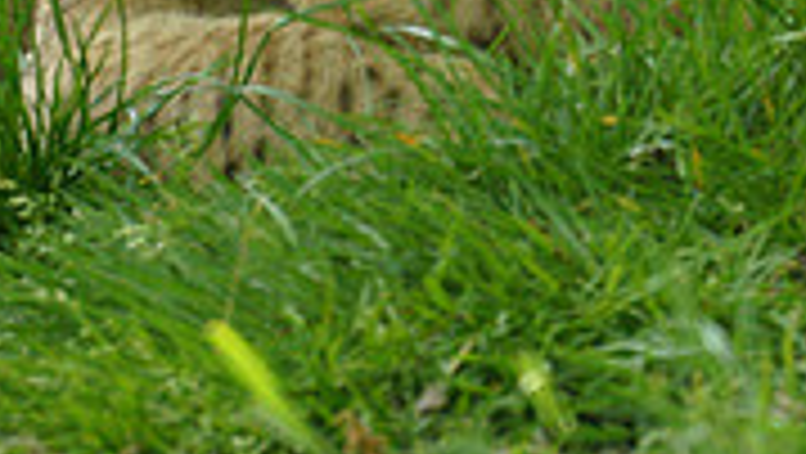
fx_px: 54560
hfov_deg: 0.8
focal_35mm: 2551
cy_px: -357
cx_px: 820
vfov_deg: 0.5
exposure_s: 1/500
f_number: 8
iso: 1600
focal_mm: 500
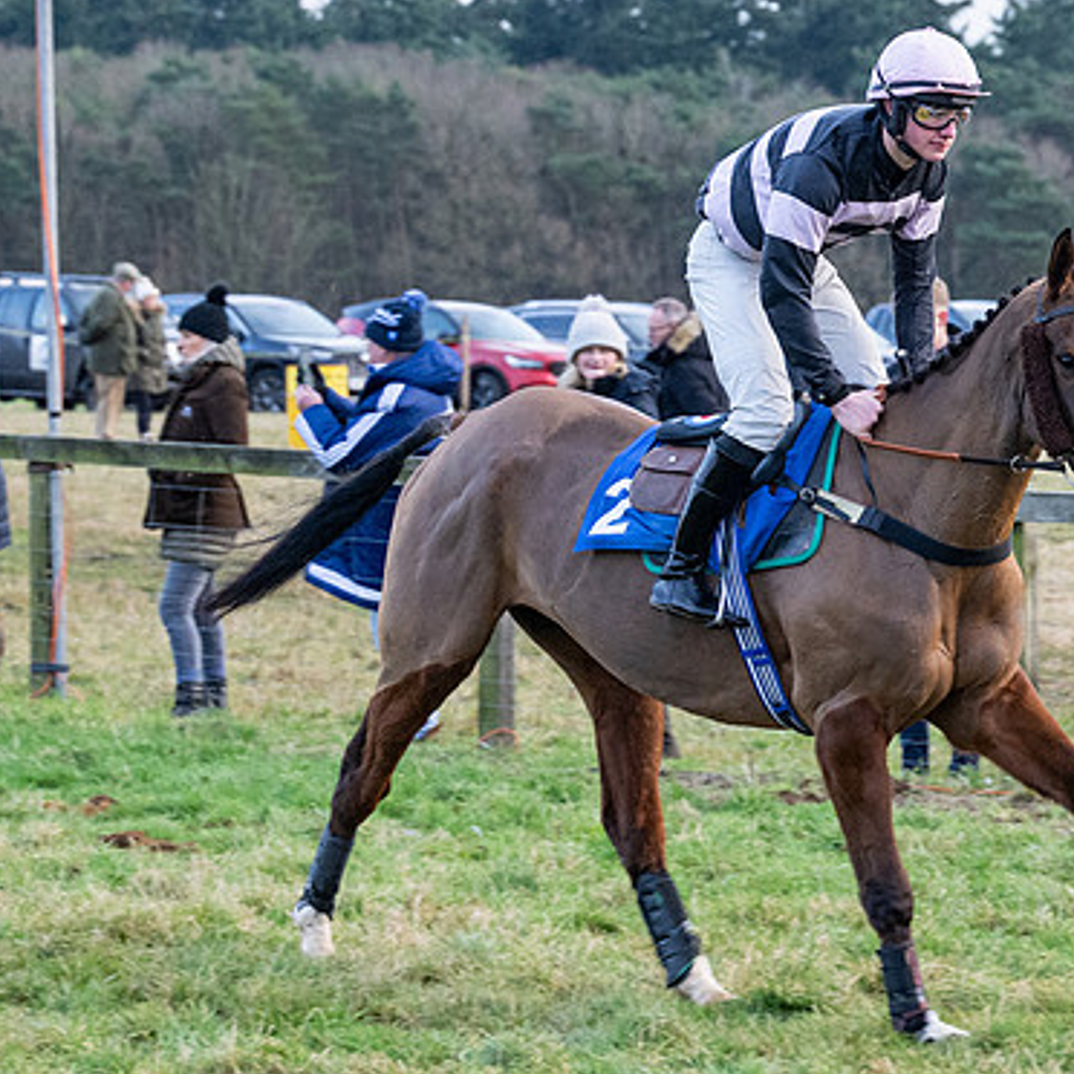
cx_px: 951
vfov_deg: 9.1
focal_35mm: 193
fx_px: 6775
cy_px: 525
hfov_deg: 9.0
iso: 1250
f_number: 4
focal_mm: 70
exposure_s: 1/500
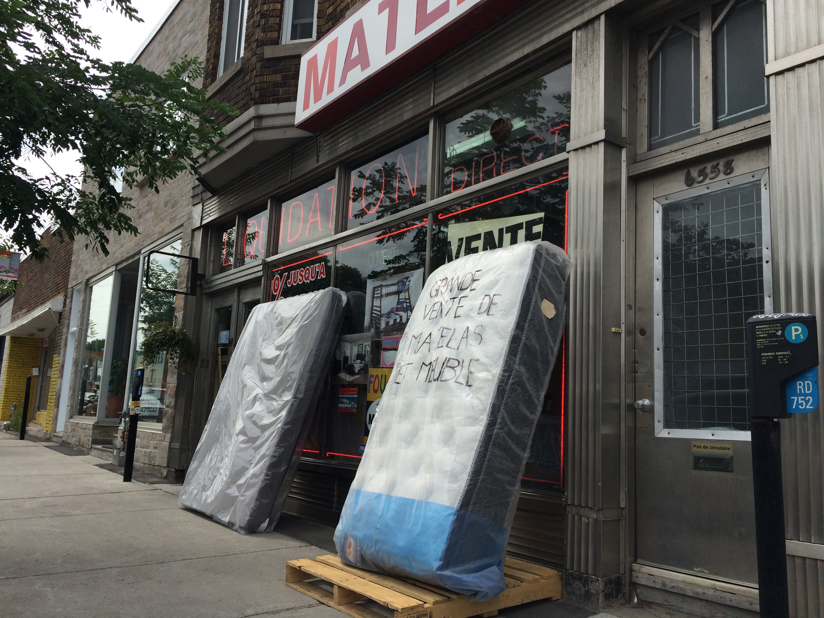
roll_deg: -1.4
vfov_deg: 48.2
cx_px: 412
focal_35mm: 29
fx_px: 690
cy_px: 309
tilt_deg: +6.8
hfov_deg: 61.7
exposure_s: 1/1709
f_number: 2.2
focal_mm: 4.15
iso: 32
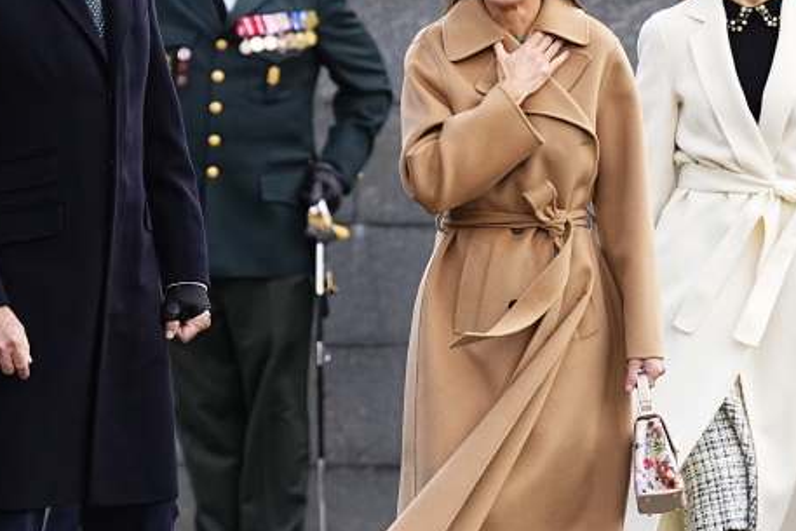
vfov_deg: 3.5
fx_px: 8714
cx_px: 127
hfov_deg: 5.2
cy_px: 286
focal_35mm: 394
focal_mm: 150
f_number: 2.8
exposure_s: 1/800
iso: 320
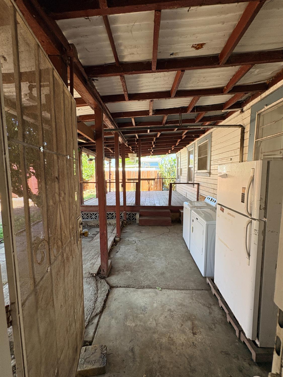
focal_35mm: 14
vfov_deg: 102.1
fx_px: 153
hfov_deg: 85.7
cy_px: 188
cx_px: 142
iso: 64
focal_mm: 2.22
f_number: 2.2
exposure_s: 1/123
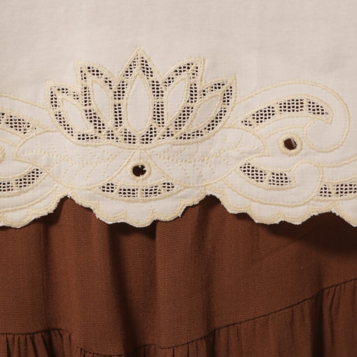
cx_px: 140
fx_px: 1050
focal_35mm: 90
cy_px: 66
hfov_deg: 19.3
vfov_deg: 19.1
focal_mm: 50
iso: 400
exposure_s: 1/50
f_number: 4
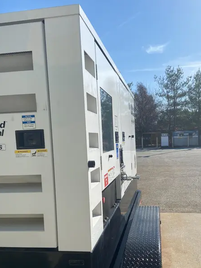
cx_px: 118
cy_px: 157
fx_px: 248
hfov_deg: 44.0
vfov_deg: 56.5
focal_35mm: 32
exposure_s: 1/4115
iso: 32
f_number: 1.8
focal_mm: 4.25
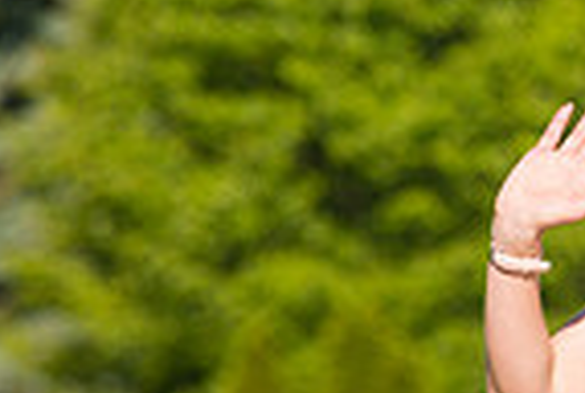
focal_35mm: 809
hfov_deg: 2.5
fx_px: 13174
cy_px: 334
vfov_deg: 1.7
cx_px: 1035
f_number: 5.6
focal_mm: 200
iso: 400
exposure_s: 1/2000
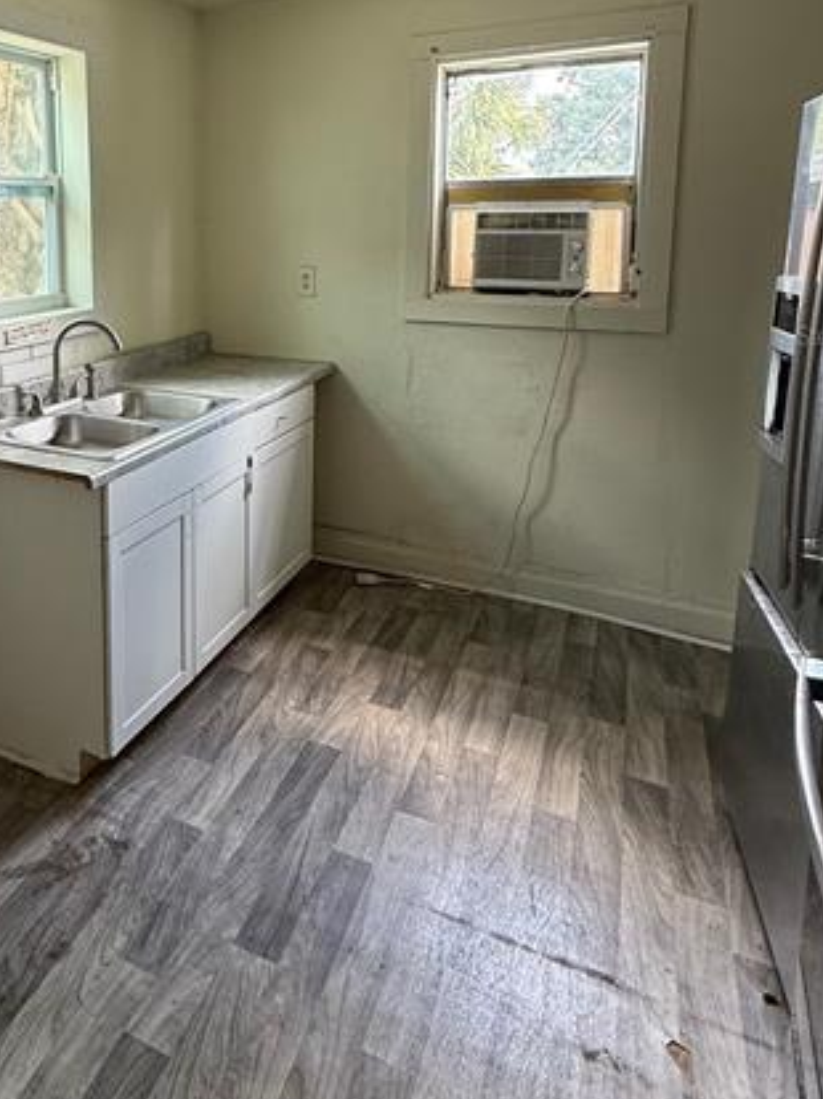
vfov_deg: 64.9
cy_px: 334
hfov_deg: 49.5
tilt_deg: -7.4
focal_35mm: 26
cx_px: 151
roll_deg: +1.6
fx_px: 825
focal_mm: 2.22
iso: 160
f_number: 2.2
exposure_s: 1/99
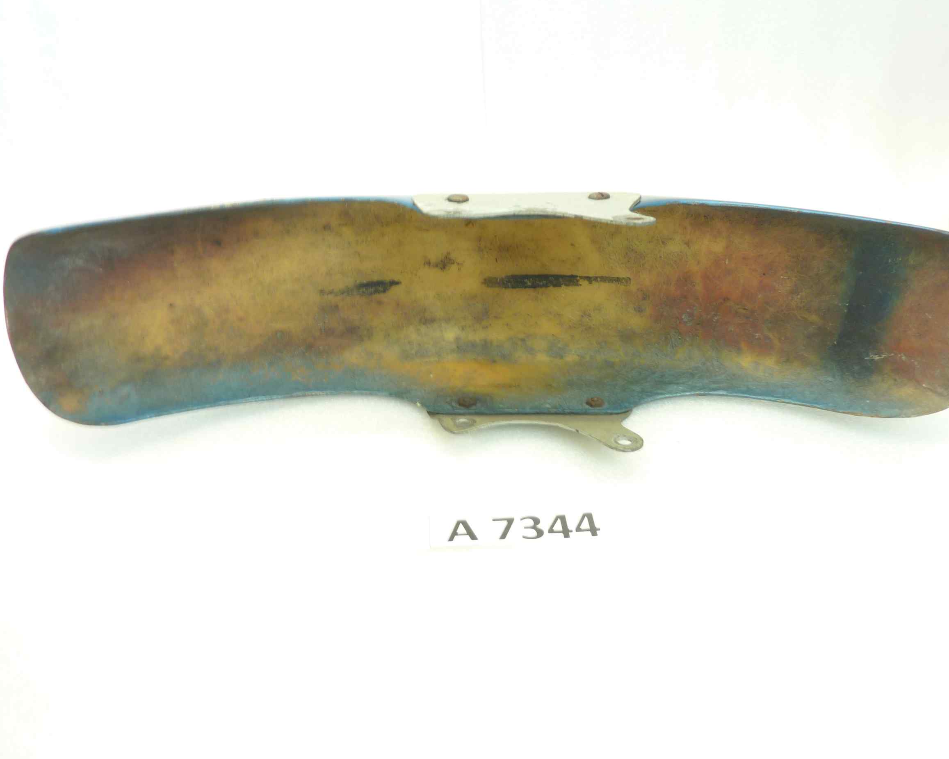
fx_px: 758
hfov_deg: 64.0
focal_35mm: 27
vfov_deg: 53.2
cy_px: 372
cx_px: 502
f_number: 3.3
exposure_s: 1/10
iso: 80
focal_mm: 4.1
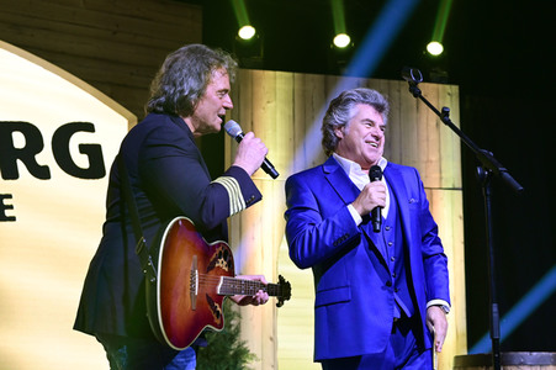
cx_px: 278
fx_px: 1080
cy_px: 185
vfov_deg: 19.4
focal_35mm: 70
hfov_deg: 28.9
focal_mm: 70
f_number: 5
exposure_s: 1/250
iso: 3200
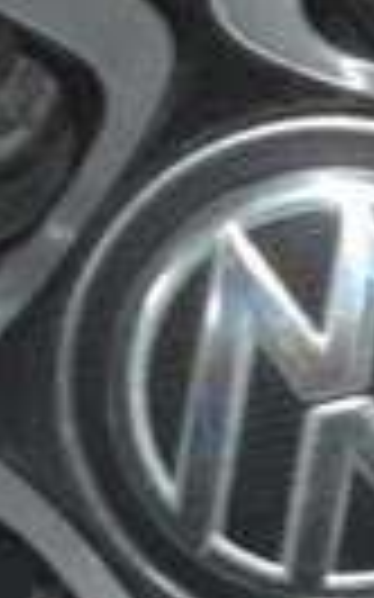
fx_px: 10594
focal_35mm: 649
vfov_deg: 3.2
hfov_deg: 2.0
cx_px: 2194
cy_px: 762
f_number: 5.6
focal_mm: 55
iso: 3200
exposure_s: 1/60
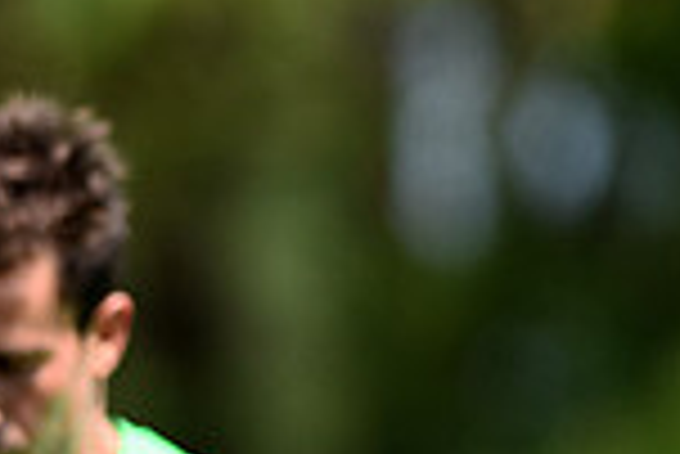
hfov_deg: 1.8
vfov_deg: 1.2
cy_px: 717
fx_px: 21799
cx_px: -126
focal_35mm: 1153
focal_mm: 300
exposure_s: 1/1600
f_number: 2.8
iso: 200
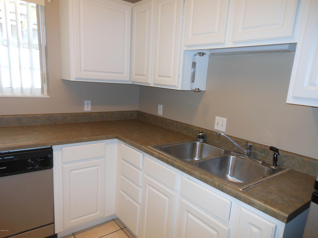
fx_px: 230
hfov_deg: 69.4
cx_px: 159
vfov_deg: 54.9
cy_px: 119
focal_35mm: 25
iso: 200
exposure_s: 1/25
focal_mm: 4.5
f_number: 3.2
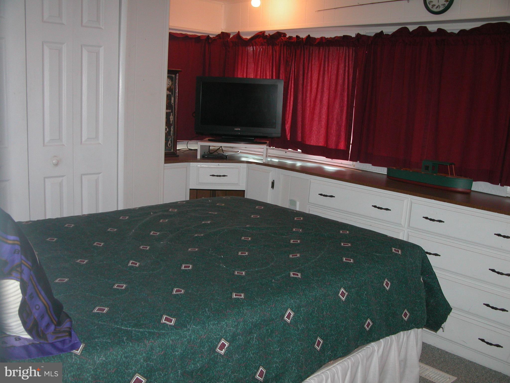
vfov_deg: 40.7
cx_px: 255
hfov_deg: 52.6
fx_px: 516
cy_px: 192
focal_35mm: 35
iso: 200
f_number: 2.8
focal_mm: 8.9
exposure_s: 1/60
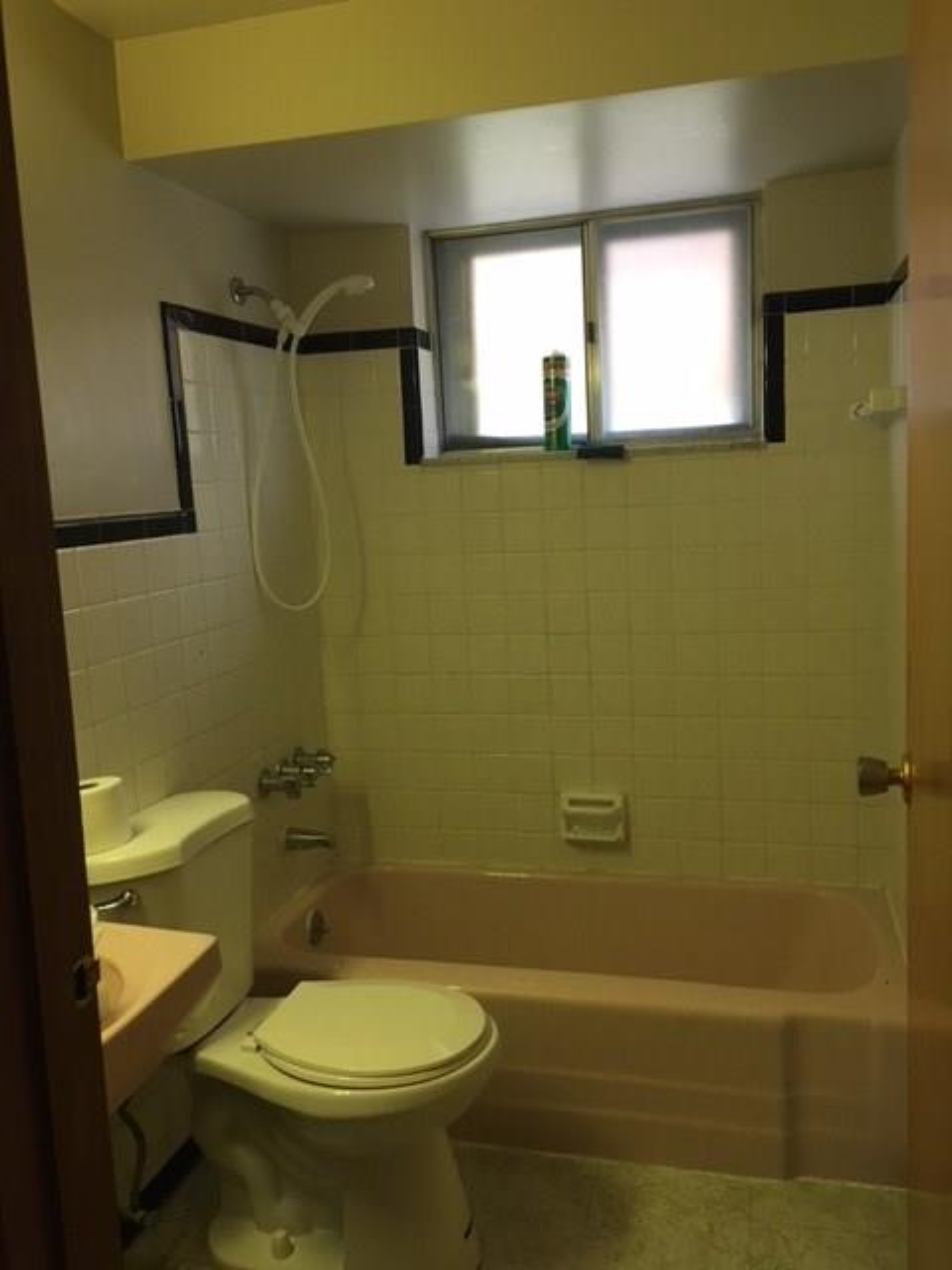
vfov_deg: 61.7
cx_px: 476
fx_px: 1063
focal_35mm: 29
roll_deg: +3.4
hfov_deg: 48.2
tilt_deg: -7.5
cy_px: 635
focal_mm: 4.15
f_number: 2.2
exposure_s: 1/30
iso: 80
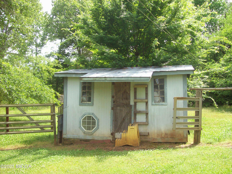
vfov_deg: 39.6
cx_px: 116
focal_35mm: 36
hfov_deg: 51.4
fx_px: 241
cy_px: 87
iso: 80
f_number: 2.7
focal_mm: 6
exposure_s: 1/345
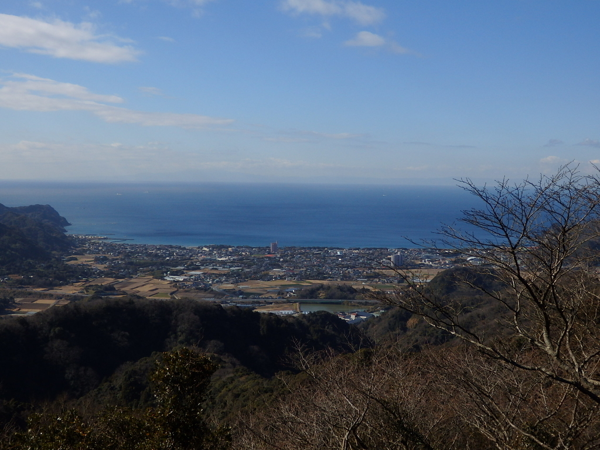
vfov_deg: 29.7
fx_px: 849
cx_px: 300
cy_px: 225
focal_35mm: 49
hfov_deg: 38.9
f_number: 11.2
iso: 125
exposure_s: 1/250
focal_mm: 8.9
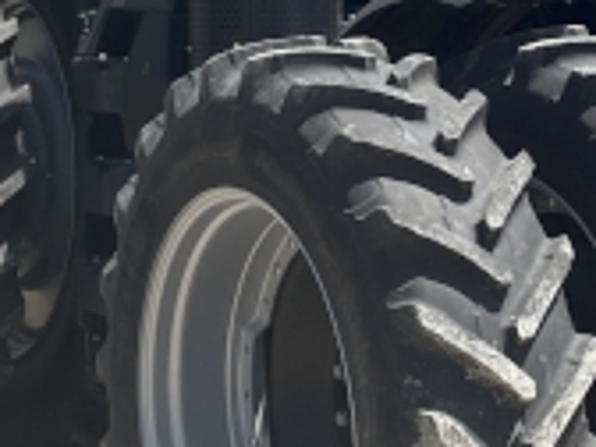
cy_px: 28
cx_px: 451
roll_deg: +0.0
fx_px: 2135
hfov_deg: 15.8
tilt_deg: +4.0
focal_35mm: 124
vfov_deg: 11.9
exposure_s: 1/2506
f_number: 1.6
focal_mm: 4.2
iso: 32
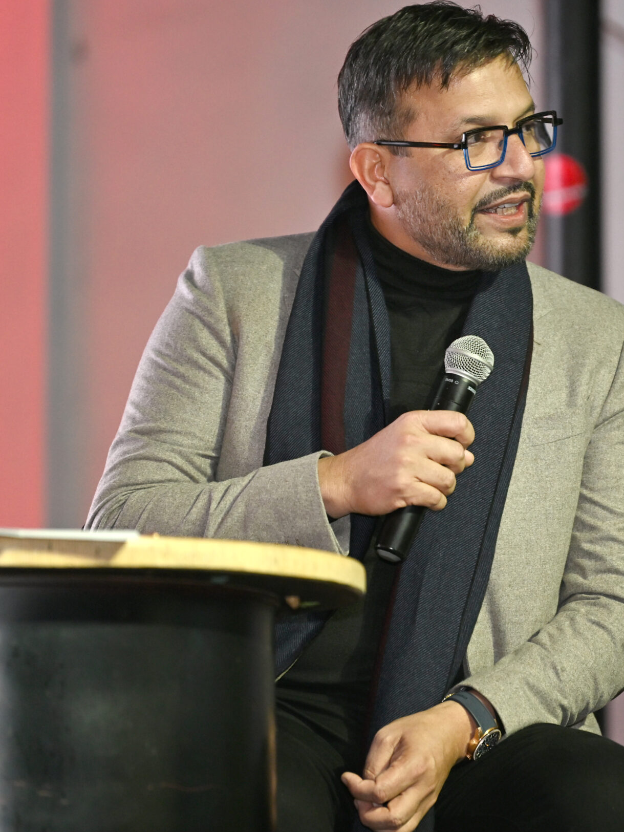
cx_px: 450
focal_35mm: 303
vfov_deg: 6.5
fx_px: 7282
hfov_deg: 4.9
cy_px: 420
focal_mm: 200
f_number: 2.8
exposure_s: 1/125
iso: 1600
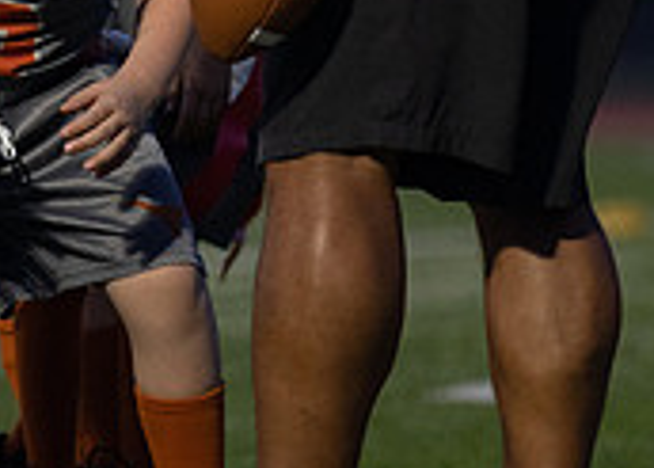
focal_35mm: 643
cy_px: 60
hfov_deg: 3.1
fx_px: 11948
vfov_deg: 2.2
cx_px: -40
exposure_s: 1/800
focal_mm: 157
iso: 1250
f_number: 2.8
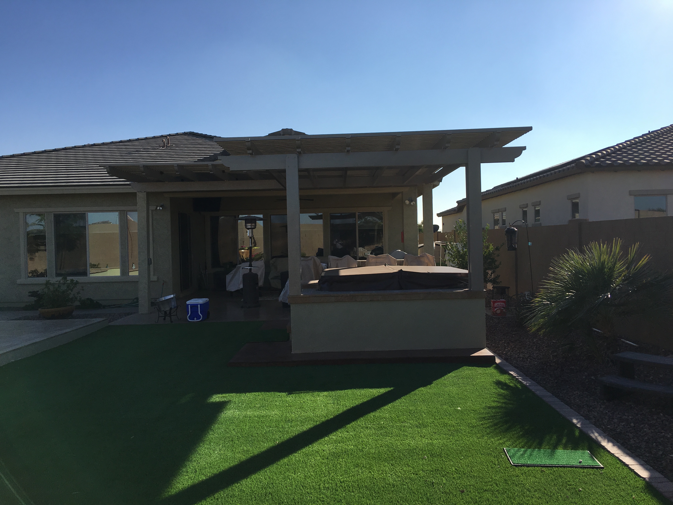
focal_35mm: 29
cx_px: 336
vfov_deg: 48.2
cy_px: 252
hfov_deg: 61.7
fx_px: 564
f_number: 2.2
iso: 25
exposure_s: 1/1709
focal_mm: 4.15
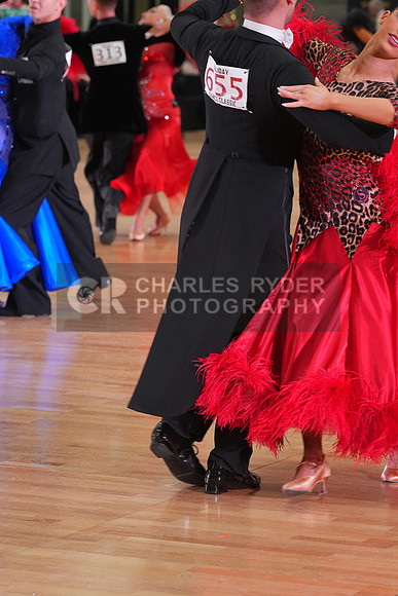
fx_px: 2552
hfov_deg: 8.9
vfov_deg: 13.3
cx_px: 199
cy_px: 298
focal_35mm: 154
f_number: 6.3
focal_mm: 154
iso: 3200
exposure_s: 1/200
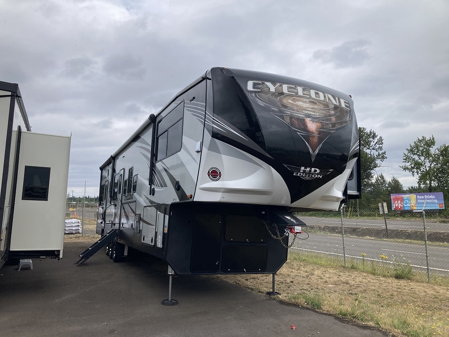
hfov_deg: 63.4
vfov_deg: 49.7
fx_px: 363
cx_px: 224
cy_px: 168
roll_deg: +0.9
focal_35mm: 28
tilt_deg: +5.3
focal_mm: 3.99
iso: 20
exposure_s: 1/2183
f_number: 1.8
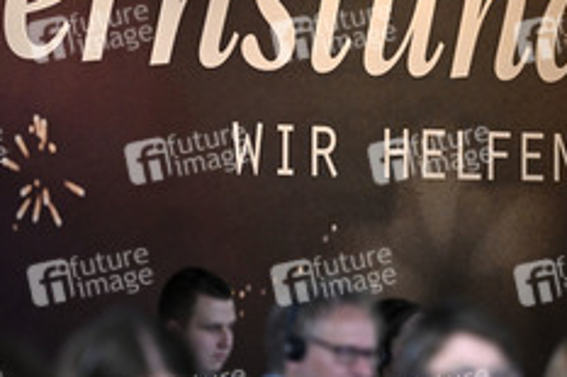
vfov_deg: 4.7
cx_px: 366
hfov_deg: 7.1
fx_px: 4564
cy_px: 95
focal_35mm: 290
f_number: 2.8
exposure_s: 1/400
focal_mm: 150
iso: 2000
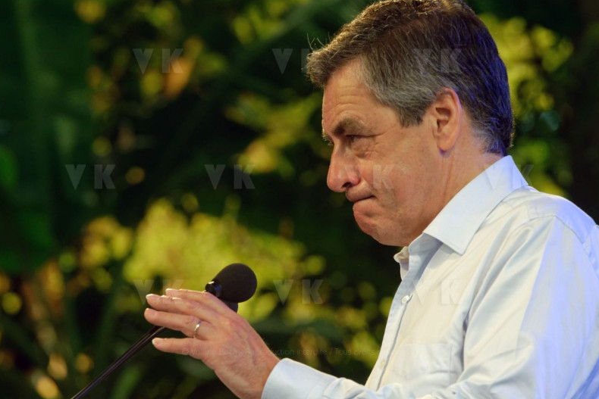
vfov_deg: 4.9
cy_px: 200
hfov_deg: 7.3
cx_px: 297
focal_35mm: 281
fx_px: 4668
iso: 800
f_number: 5.6
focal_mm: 185
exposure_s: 1/250
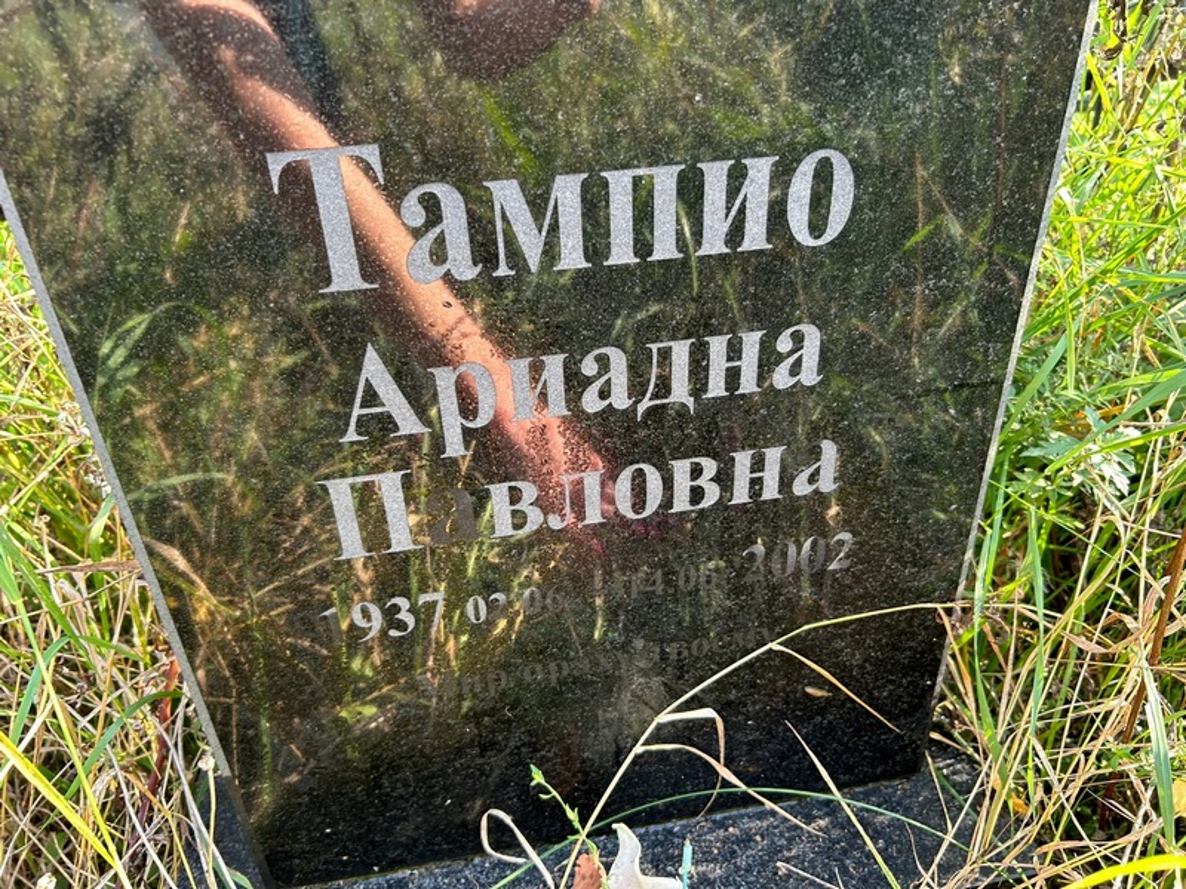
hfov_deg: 67.3
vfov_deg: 53.1
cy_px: 444
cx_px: 593
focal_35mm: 26
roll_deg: +1.7
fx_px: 891
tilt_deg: -30.1
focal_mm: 5.7
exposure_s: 1/121
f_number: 1.5
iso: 50
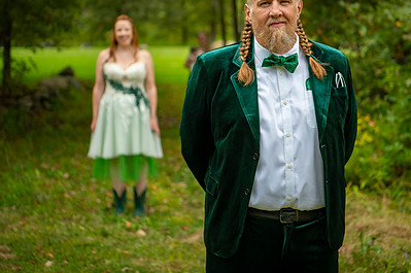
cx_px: 250
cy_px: 86
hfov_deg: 19.8
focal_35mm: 103
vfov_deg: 13.2
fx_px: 1174
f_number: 2.8
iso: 400
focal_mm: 70
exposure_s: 1/1250
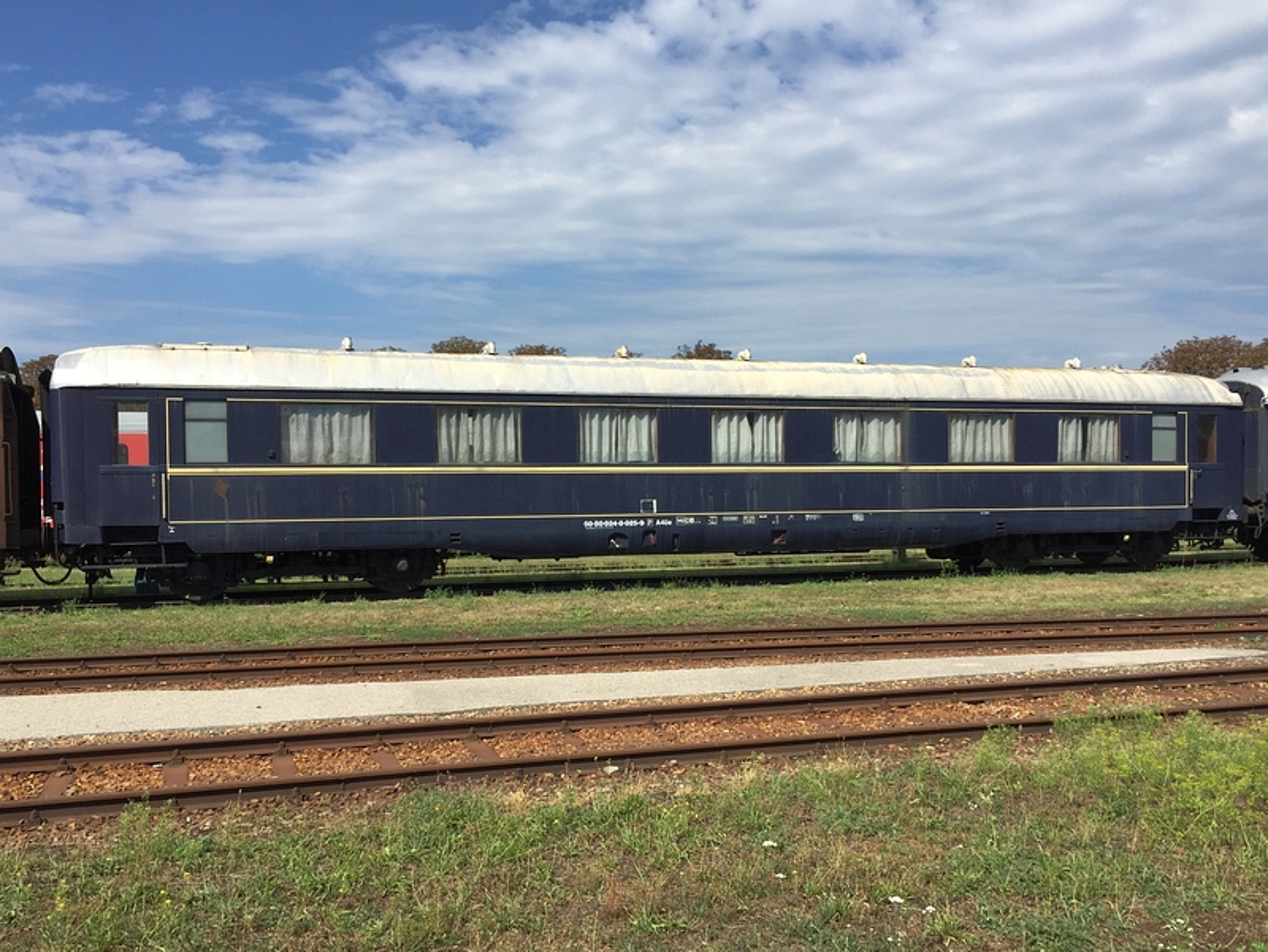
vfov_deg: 48.3
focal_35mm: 29
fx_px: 1063
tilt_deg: -2.1
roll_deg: -0.6
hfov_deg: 61.6
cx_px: 634
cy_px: 476
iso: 32
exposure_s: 1/2475
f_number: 2.2
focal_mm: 4.15
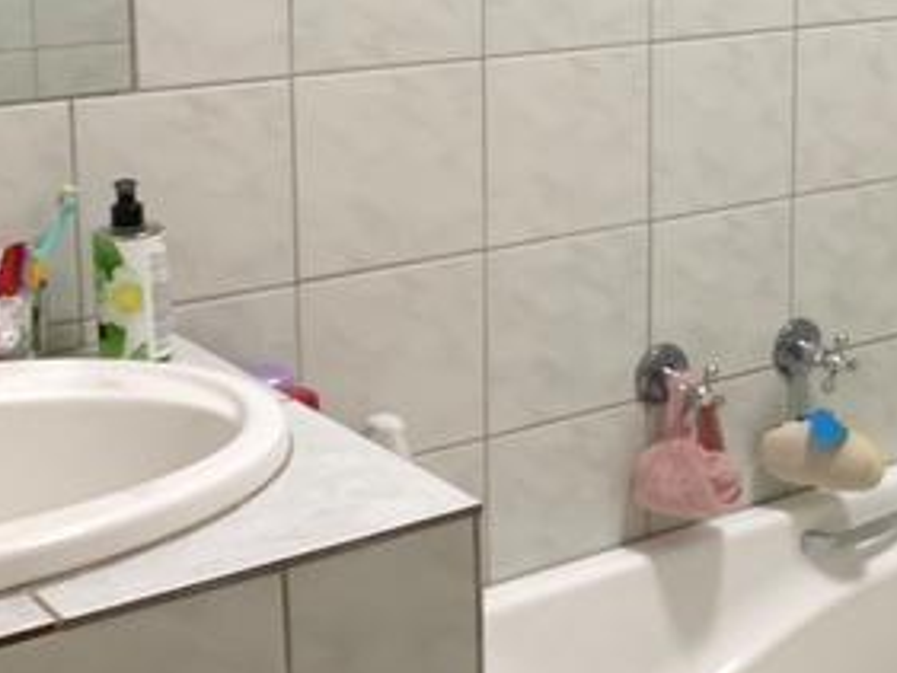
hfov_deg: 24.7
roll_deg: -0.3
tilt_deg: -8.9
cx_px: 958
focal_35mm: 74
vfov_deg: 19.6
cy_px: 83
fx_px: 1918
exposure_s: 1/60
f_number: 1.8
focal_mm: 4.25
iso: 320
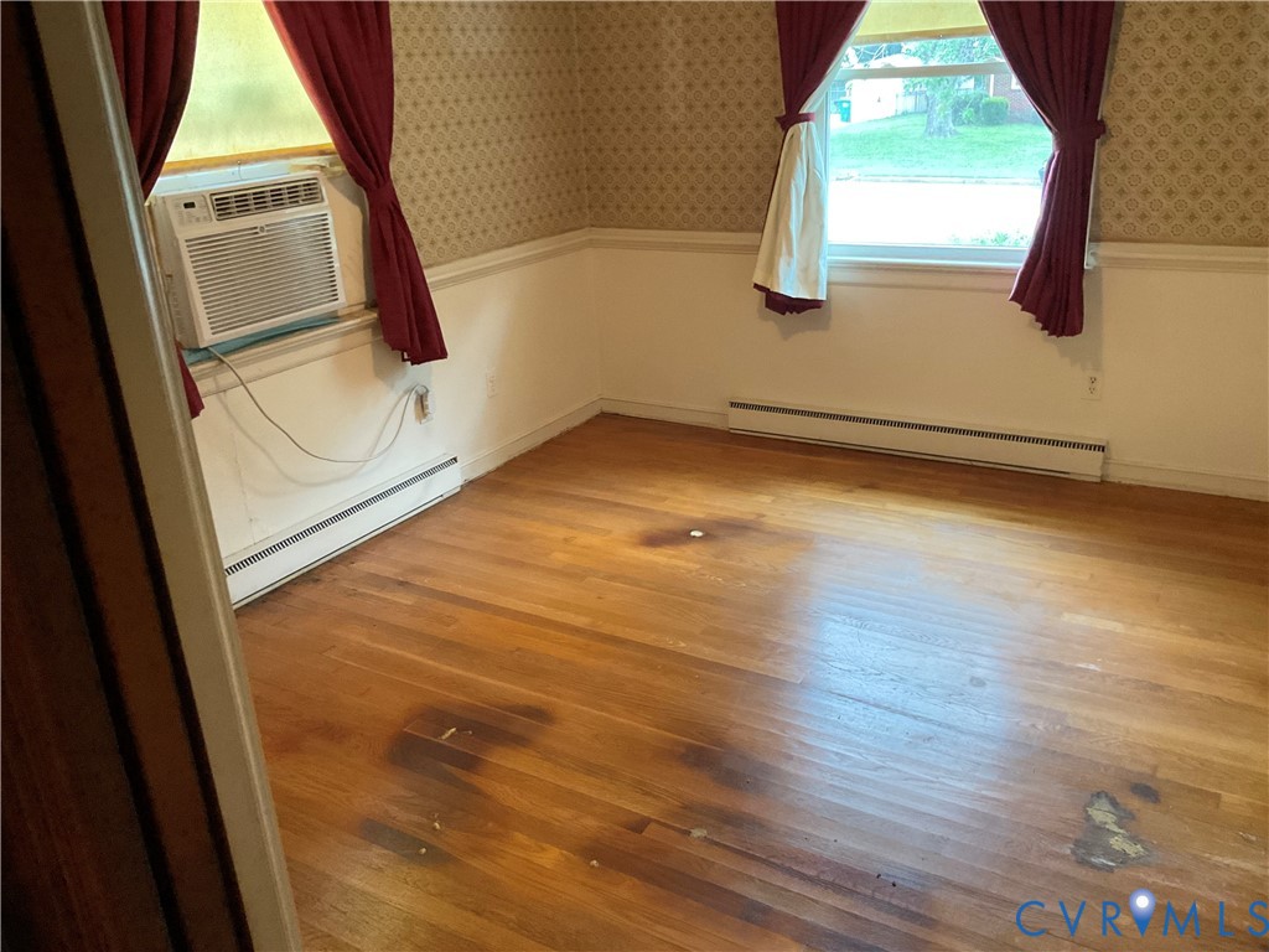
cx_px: 634
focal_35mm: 29
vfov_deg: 48.2
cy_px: 476
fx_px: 1063
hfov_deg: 61.7
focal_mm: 3
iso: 200
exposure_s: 1/60
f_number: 1.8
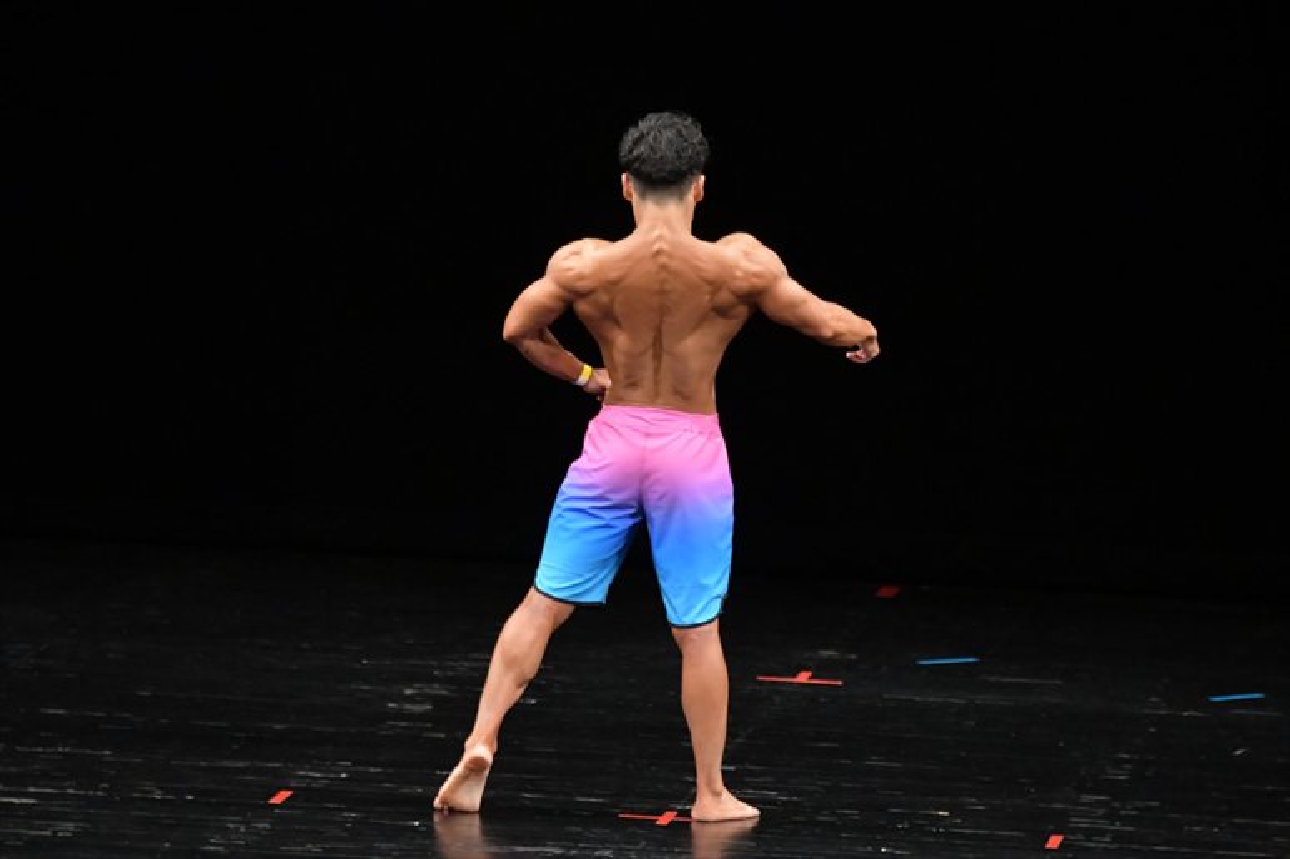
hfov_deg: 7.2
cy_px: 430
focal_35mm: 285
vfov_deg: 4.8
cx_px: 645
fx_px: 10208
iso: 3200
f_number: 5.6
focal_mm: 190
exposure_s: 1/400
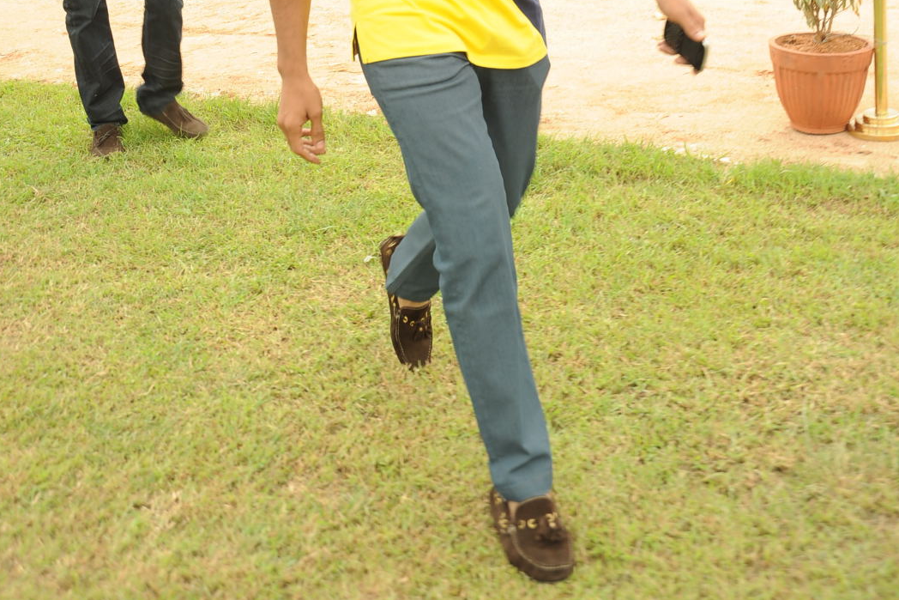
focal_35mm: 58
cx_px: 446
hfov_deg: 34.5
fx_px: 1448
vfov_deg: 22.4
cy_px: -20
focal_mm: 38
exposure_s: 1/125
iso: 200
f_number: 7.1
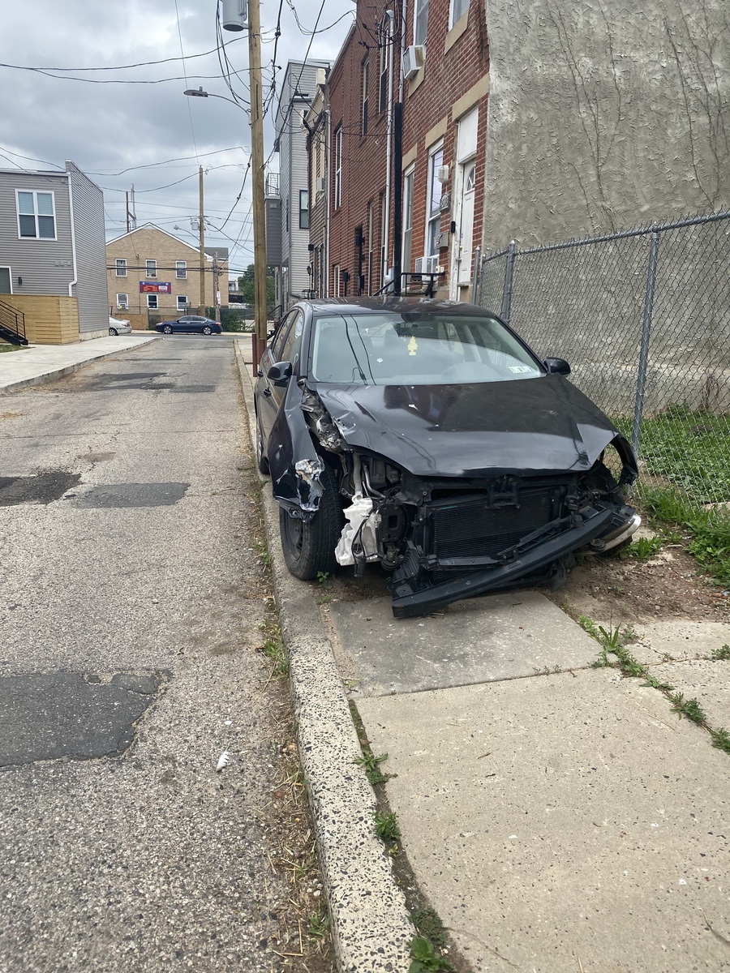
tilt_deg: -7.7
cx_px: 365
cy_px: 486
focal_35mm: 26
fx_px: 731
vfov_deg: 67.3
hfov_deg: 53.1
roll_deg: +0.3
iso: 32
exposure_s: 1/1779
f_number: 1.8
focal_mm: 4.25
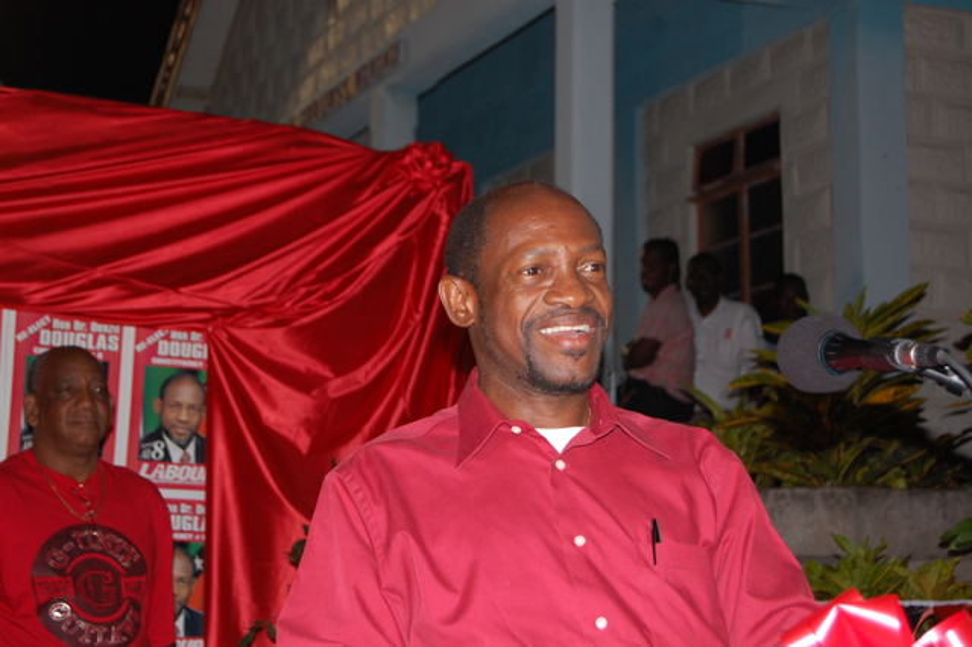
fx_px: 1943
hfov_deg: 28.1
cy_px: 324
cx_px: 486
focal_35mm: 72
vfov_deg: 18.9
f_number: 5.6
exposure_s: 1/60
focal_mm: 48
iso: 400
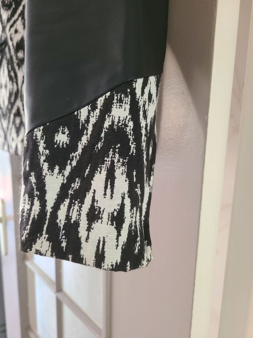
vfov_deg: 67.3
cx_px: 126
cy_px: 169
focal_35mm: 26
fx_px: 253
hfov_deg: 53.1
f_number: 1.8
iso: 250
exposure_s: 1/40
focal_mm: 5.4
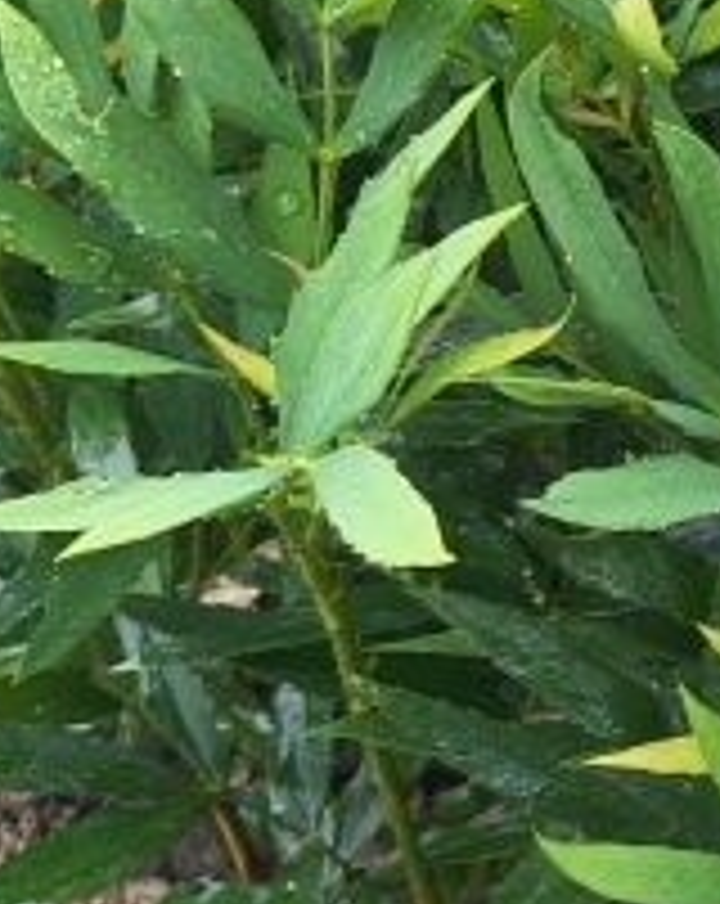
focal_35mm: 135
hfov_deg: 10.0
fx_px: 3607
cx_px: 1728
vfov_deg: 14.1
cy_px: 29
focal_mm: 4.84
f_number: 1.8
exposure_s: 1/100
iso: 320
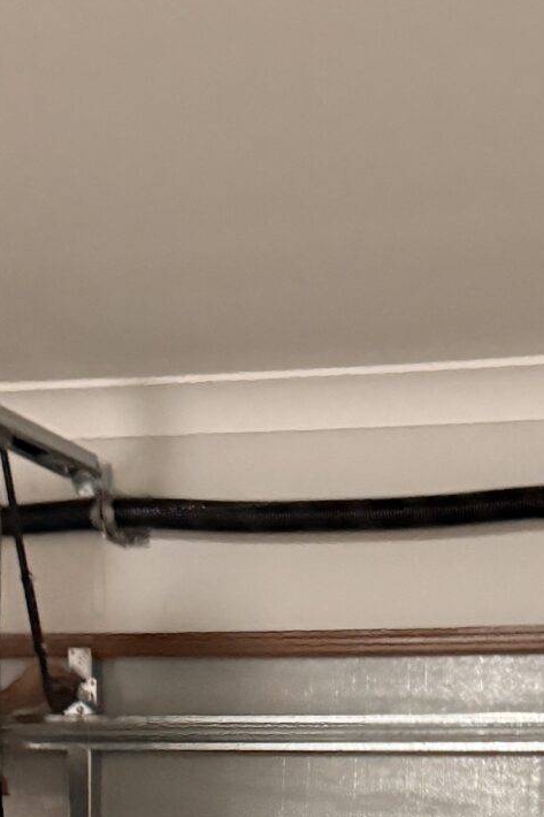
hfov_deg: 15.1
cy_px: 1015
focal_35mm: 90
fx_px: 2041
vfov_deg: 20.9
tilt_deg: -2.7
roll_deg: -1.0
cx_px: 383
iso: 1250
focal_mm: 6.76
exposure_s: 1/25
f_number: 1.78
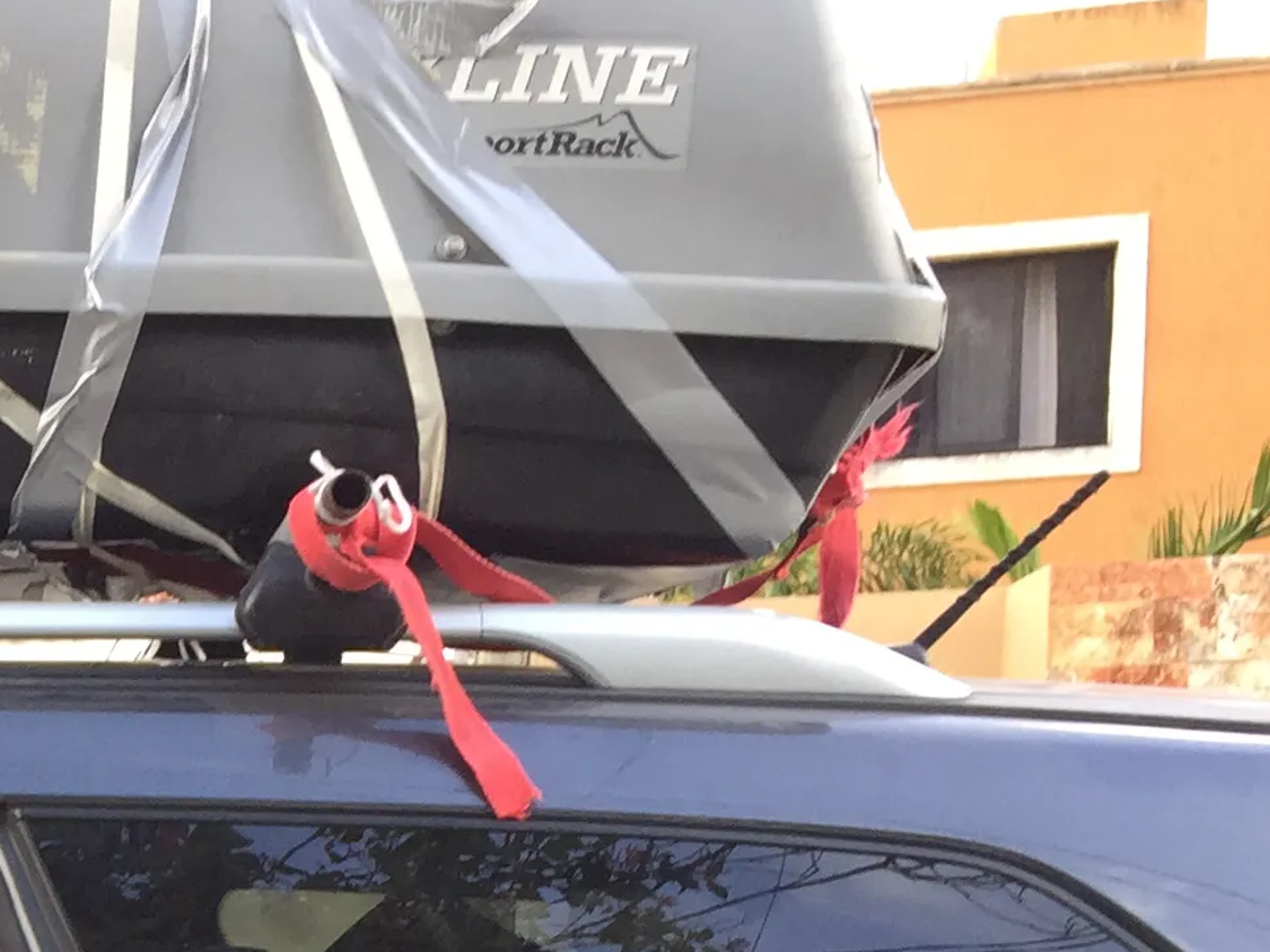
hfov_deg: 18.0
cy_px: 1474
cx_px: -606
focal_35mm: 98
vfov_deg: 14.0
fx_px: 3595
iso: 32
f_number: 2.2
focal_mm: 4.15
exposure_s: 1/60
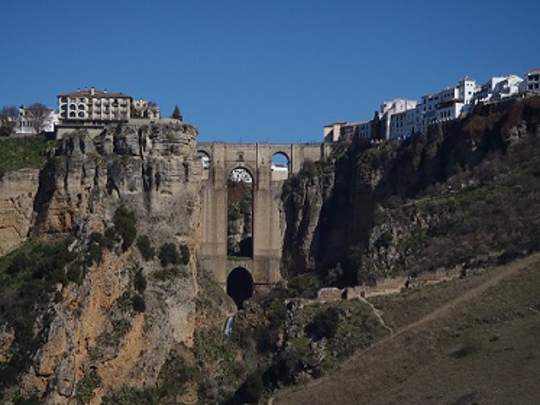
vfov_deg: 14.7
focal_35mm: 101
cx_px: 275
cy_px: 200
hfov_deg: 19.4
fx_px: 1576
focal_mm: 17.22
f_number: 13
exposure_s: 1/200
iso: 125
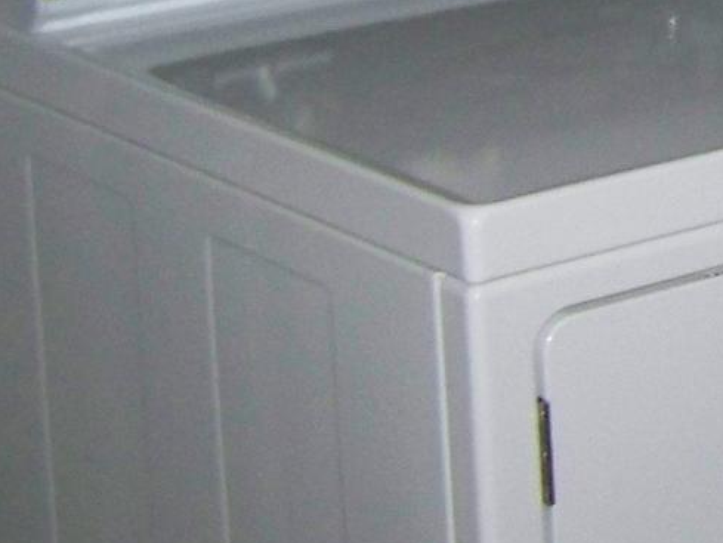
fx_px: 3322
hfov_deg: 11.3
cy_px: -265
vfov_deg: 9.1
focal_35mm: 159
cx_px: 1439
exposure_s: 1/30
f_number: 2.8
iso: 200
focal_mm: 6.3
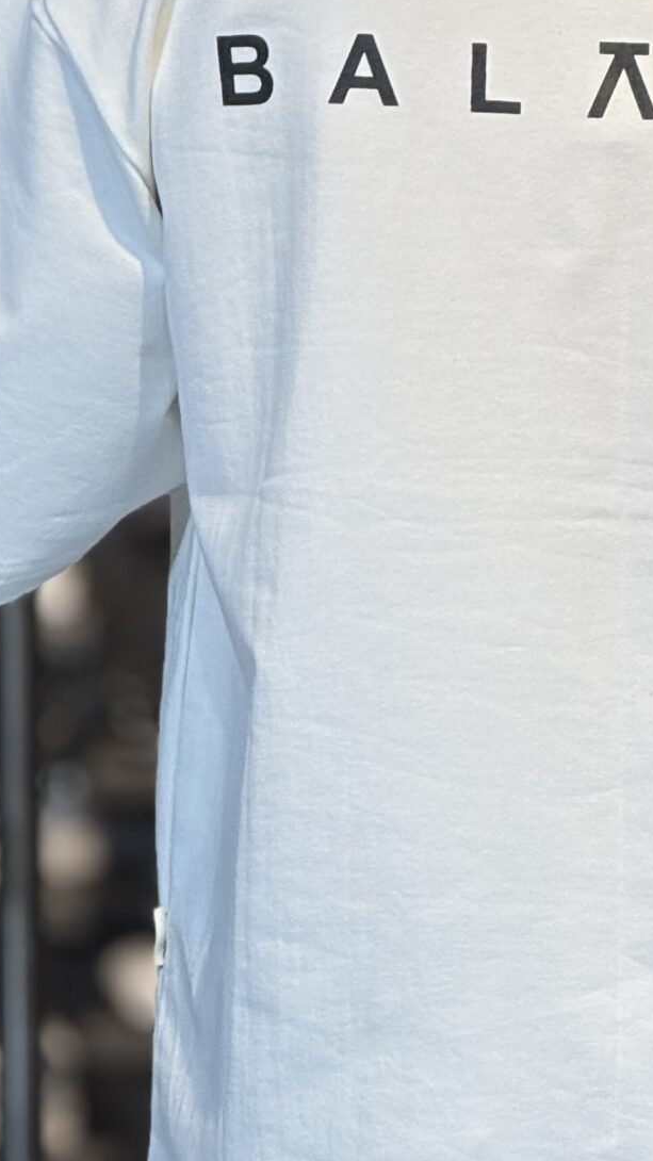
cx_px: 683
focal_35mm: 307
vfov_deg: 7.0
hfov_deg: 4.0
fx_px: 9452
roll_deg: -0.7
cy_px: 174
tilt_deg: -0.9
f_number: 2.8
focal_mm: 15.66
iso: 64
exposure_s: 1/100
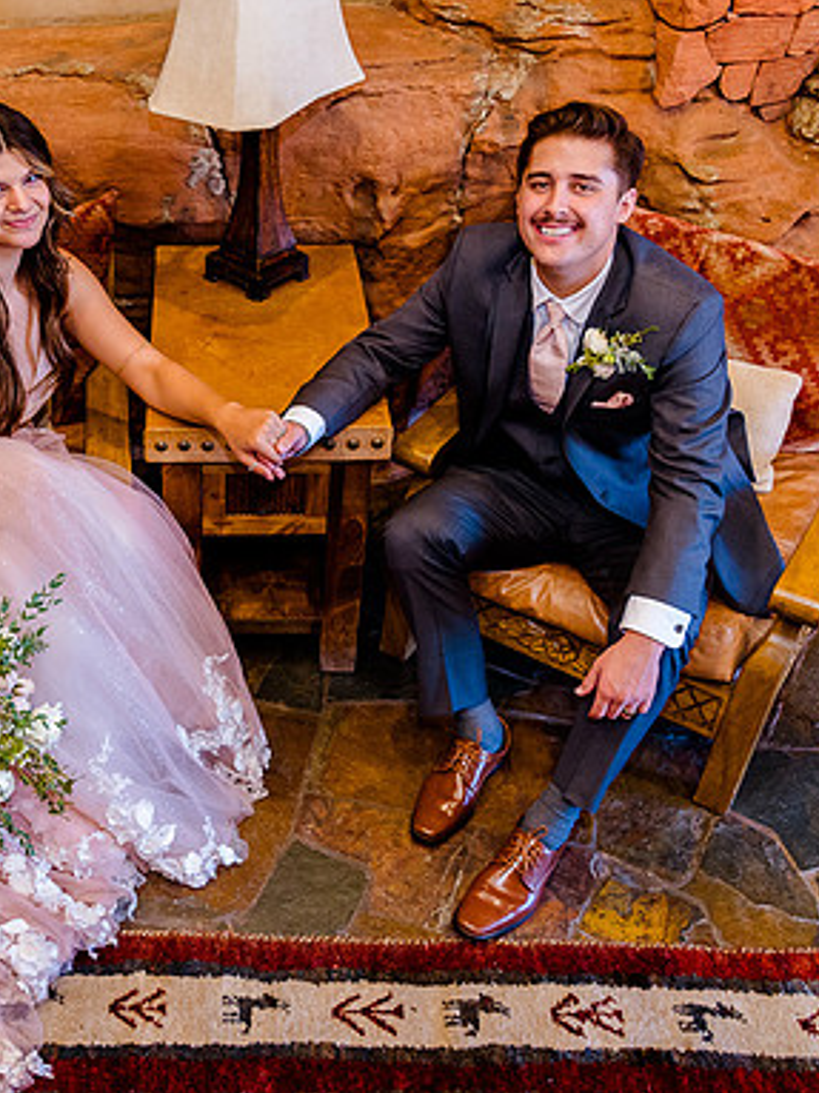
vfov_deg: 49.0
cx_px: 189
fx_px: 1199
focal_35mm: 38
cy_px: 511
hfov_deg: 36.7
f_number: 4
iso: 2500
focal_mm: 24
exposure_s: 1/80
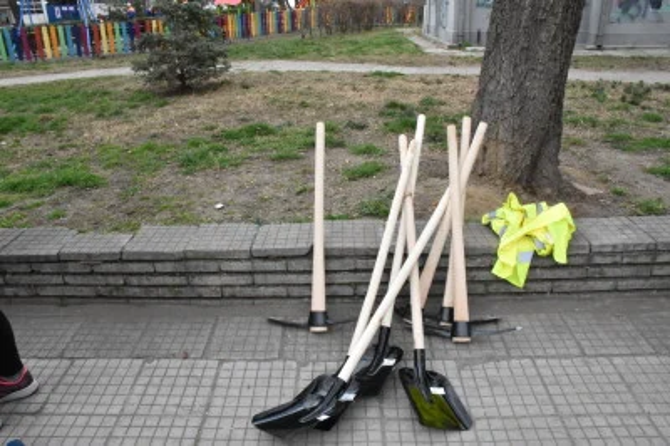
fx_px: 502
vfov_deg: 47.9
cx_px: 335
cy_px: 223
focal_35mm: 27
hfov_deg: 67.4
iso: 3200
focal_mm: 18
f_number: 22
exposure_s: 1/160
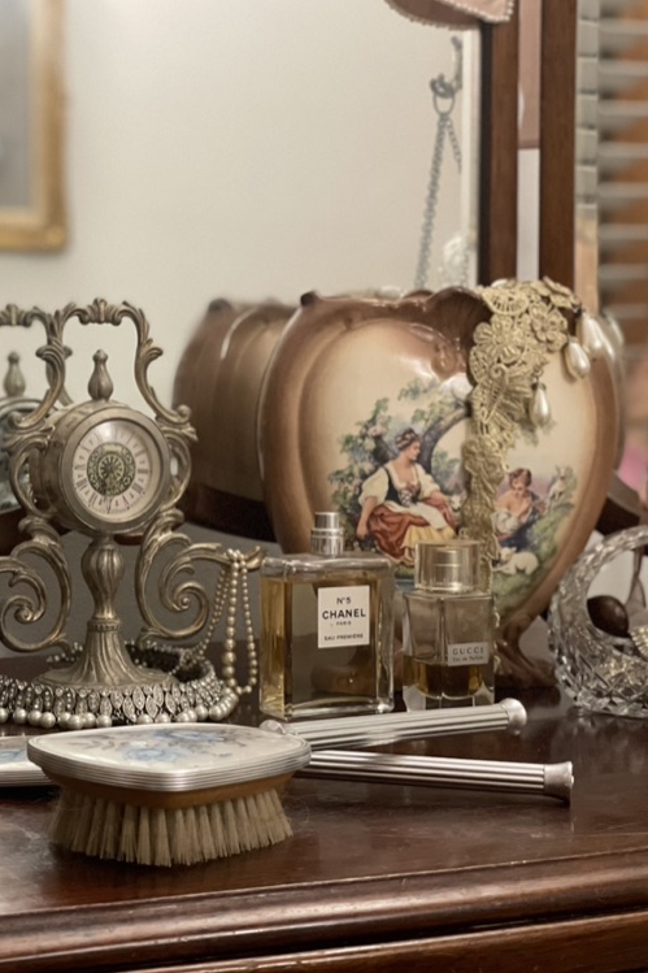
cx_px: 35
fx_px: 1999
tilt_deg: -3.7
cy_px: 480
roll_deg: -0.6
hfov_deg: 18.1
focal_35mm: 74
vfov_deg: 27.3
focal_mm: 6
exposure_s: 1/33
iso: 320
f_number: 2
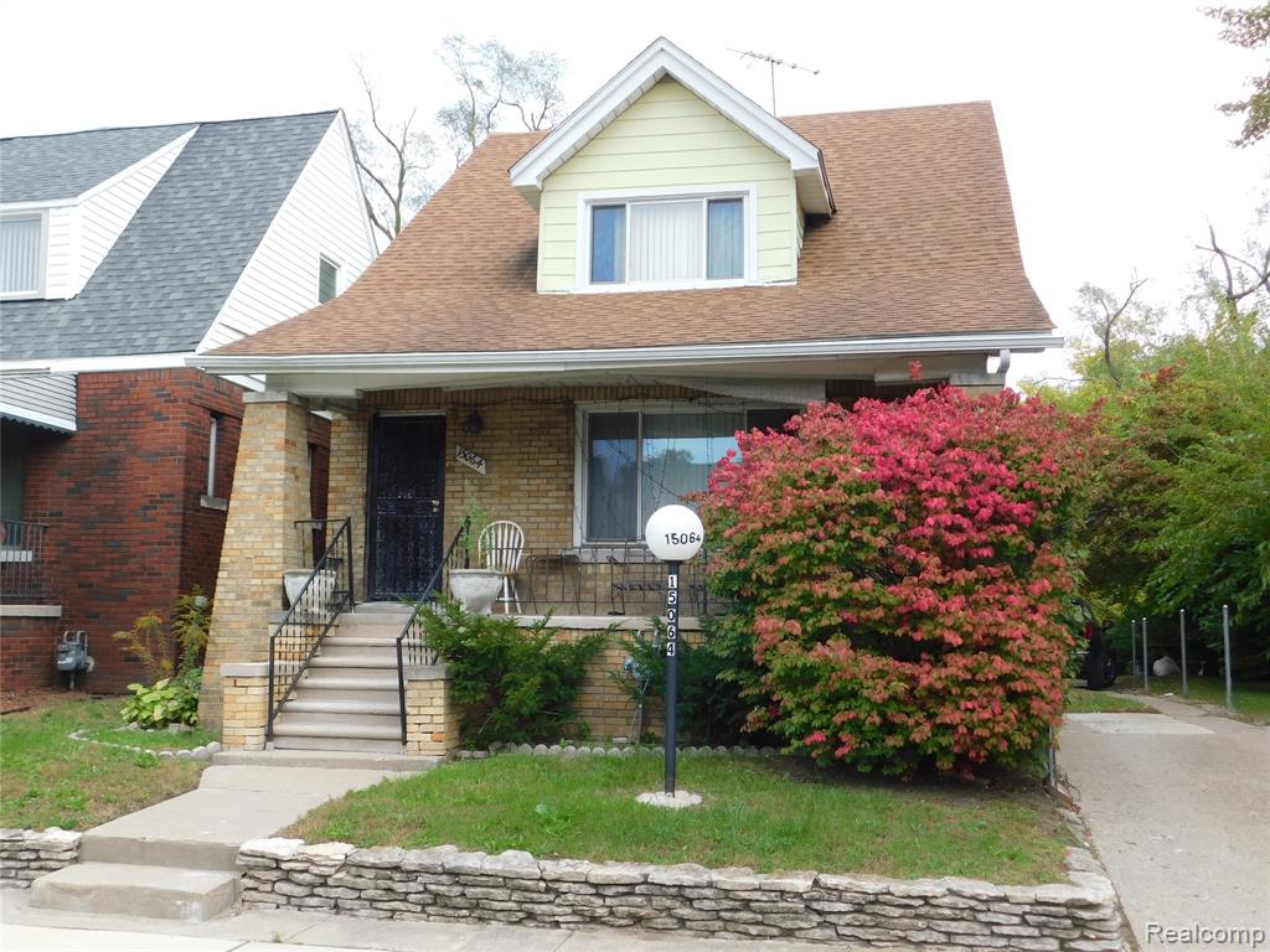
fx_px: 1321
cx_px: 635
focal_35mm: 36
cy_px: 476
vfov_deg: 39.7
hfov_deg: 51.4
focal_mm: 6.3
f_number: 3.5
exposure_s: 1/400
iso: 125
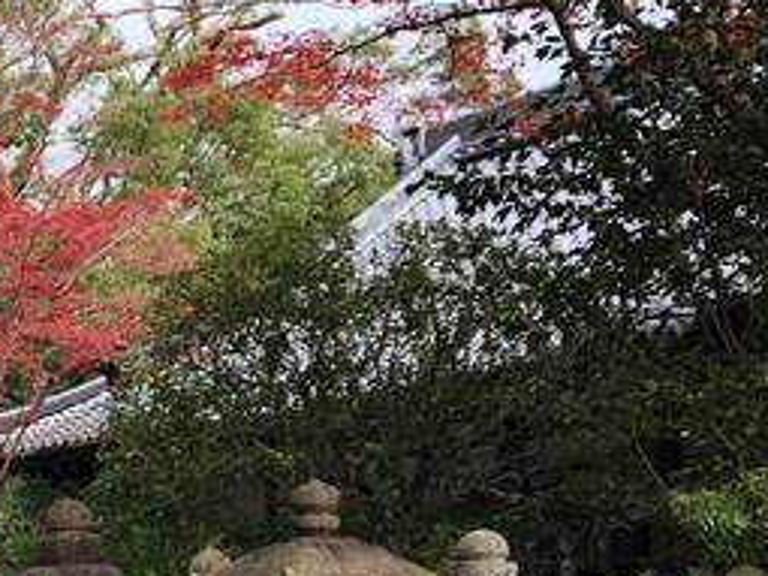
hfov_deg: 19.7
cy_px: 582
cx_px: -334
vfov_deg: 16.4
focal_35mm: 88
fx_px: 1951
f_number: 1.8
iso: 20
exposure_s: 1/330
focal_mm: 3.99
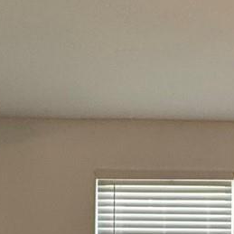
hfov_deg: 17.4
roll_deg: -0.5
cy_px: 346
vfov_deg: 16.3
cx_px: 218
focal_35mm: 98
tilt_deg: -1.1
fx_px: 749
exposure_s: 1/120
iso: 64
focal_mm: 2.22
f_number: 2.2
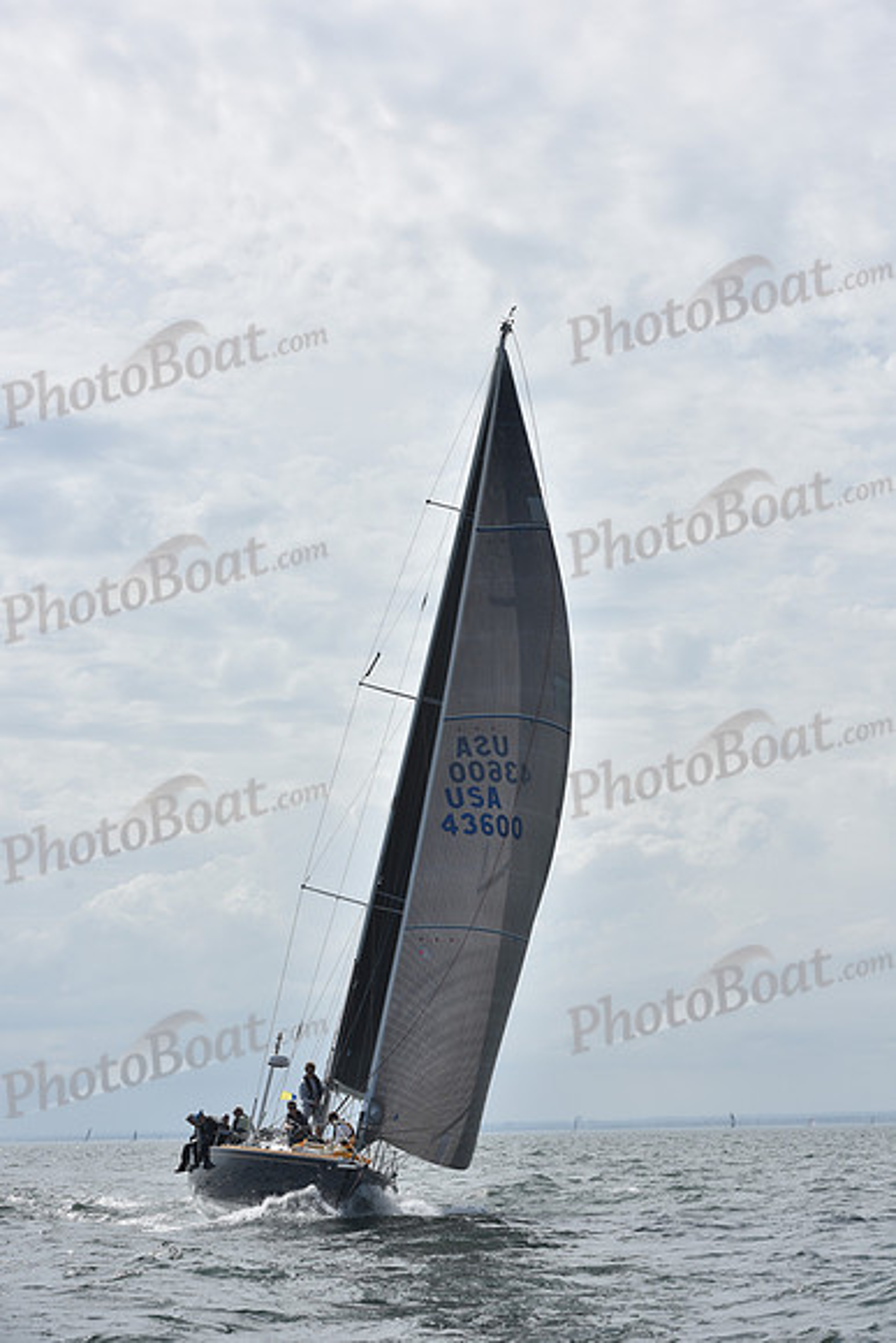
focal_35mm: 70
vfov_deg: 28.8
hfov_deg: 19.5
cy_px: 672
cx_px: 448
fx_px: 2612
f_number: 8
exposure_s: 1/1250
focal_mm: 70
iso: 200
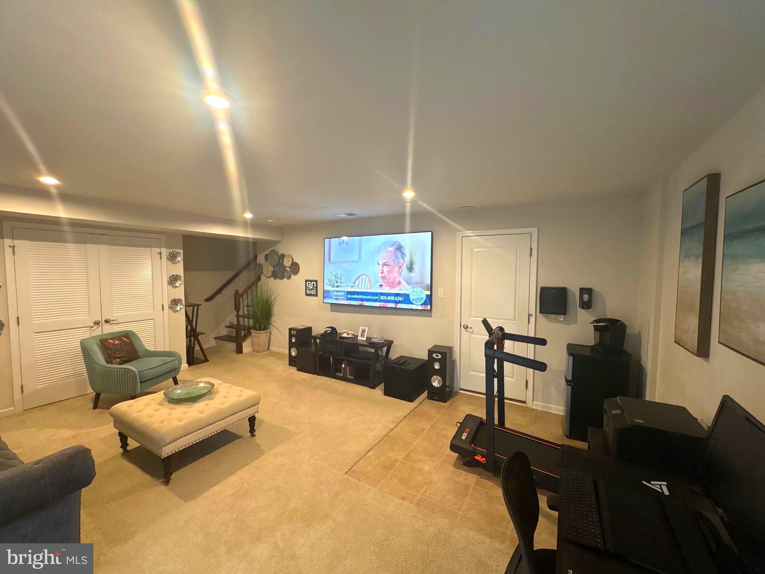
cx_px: 382
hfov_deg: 102.1
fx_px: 309
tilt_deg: -3.5
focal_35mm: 14
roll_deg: -0.1
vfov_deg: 85.7
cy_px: 287
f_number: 2.2
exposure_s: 1/60
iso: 250
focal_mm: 2.22
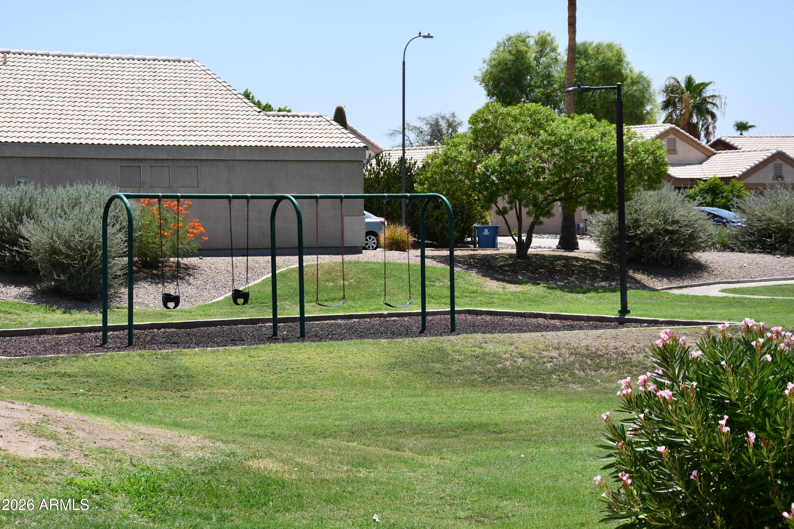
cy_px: 264
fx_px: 2183
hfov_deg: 20.6
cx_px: 397
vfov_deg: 13.8
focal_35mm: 99
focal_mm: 66
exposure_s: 1/320
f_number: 9
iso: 100
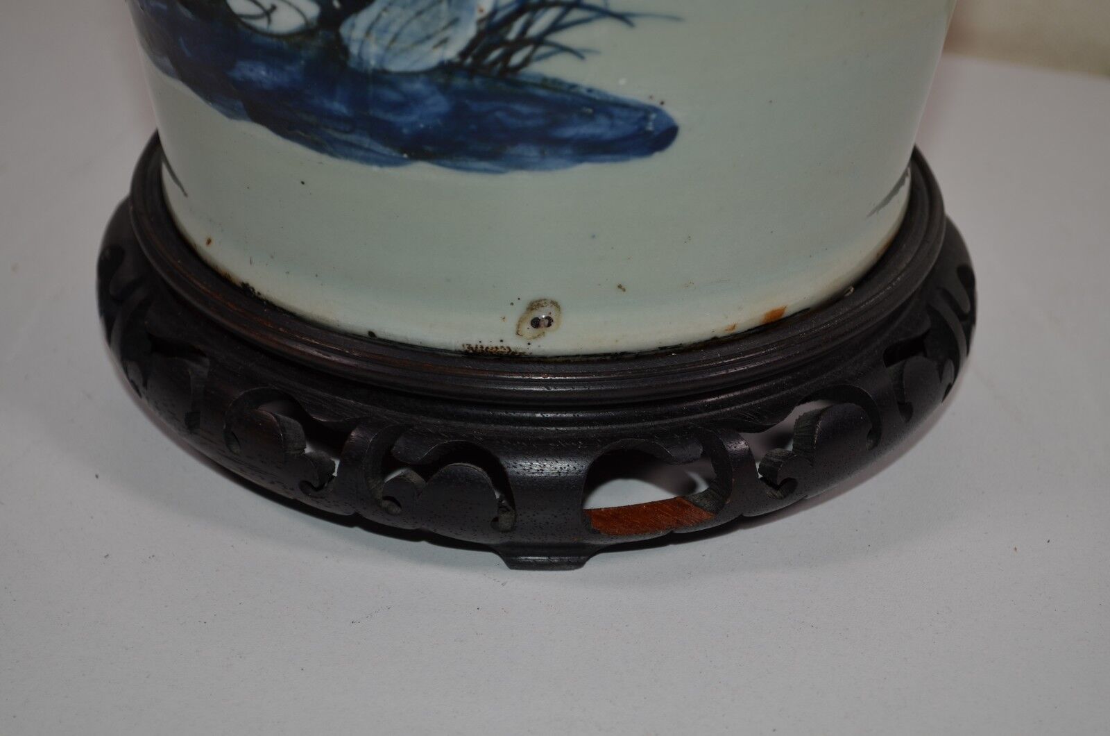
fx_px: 2400
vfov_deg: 17.4
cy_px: 368
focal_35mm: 78
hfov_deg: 26.0
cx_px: 555
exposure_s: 1/200
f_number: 5.6
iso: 100
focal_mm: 52
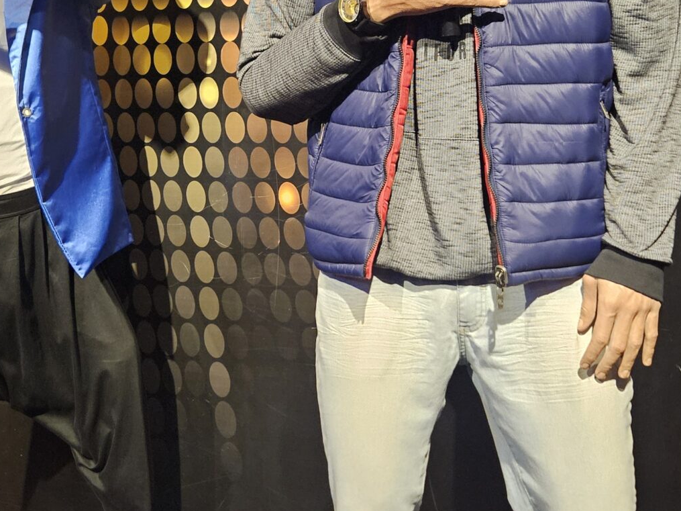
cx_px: 293
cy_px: 197
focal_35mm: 58
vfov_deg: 25.2
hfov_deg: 33.2
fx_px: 1141
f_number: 1.8
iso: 640
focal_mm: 5.4
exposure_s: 1/60
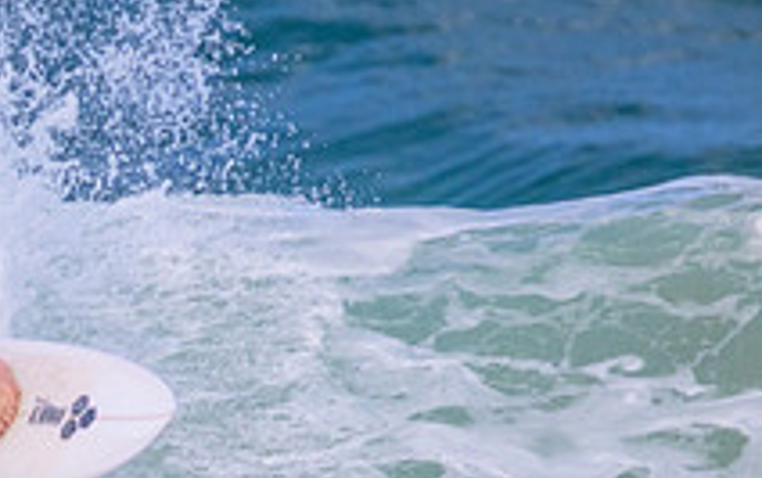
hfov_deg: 0.9
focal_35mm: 2226
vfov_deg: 0.6
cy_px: 512
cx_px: -237
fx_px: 46276
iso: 2000
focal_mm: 800
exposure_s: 1/1600
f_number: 11
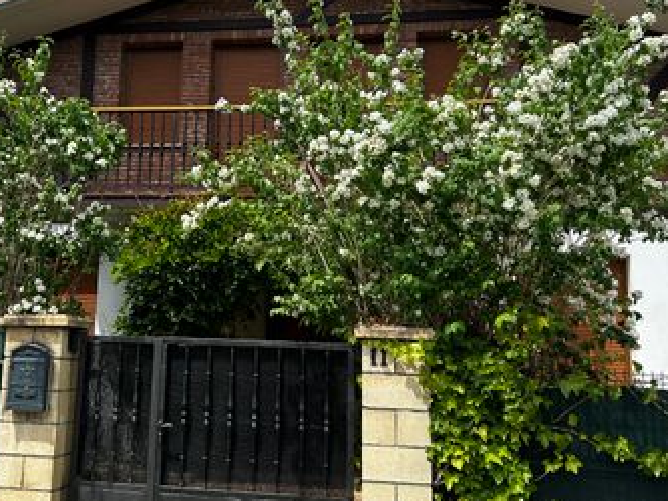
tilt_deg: +12.1
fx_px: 907
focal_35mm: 47
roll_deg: -2.5
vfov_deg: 30.7
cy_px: 179
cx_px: 223
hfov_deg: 40.0
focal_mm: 5.7
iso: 50
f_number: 1.5
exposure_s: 1/3356
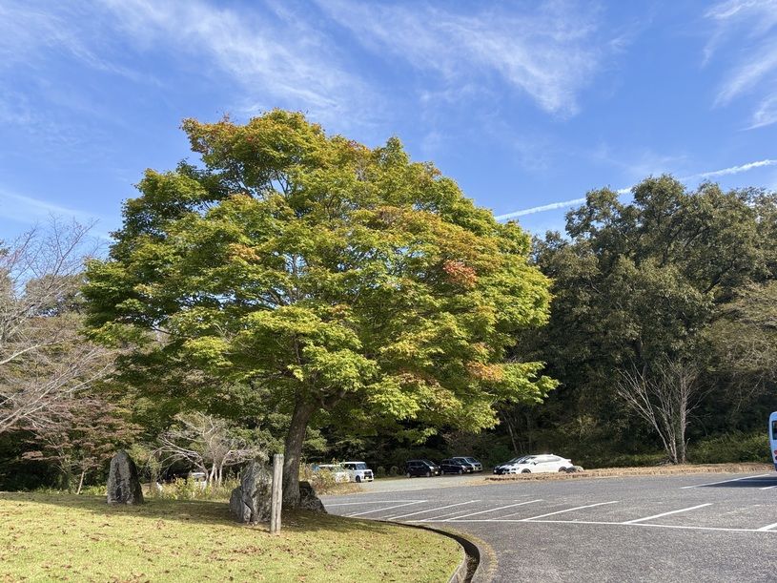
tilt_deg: +15.3
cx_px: 388
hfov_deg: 67.3
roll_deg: +1.2
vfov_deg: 53.1
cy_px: 292
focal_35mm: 26
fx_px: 584
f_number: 1.6
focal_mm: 5.96
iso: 50
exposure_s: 1/1233
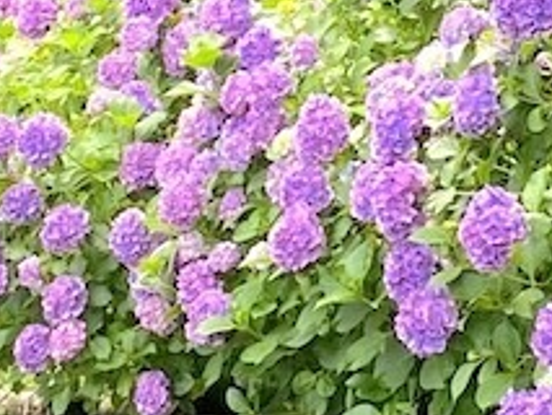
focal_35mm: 195
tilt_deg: +9.5
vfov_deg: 7.5
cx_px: 485
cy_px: -241
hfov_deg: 10.1
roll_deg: -1.2
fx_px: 3111
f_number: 1.8
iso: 32
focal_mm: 4.25
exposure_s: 1/122
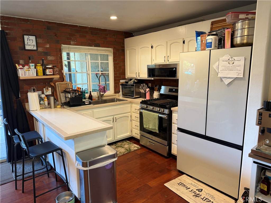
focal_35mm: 24
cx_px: 136
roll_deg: +0.9
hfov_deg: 71.6
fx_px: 188
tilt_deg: -8.8
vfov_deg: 56.8
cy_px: 102
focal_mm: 6.76
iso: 200
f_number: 1.78
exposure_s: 1/60
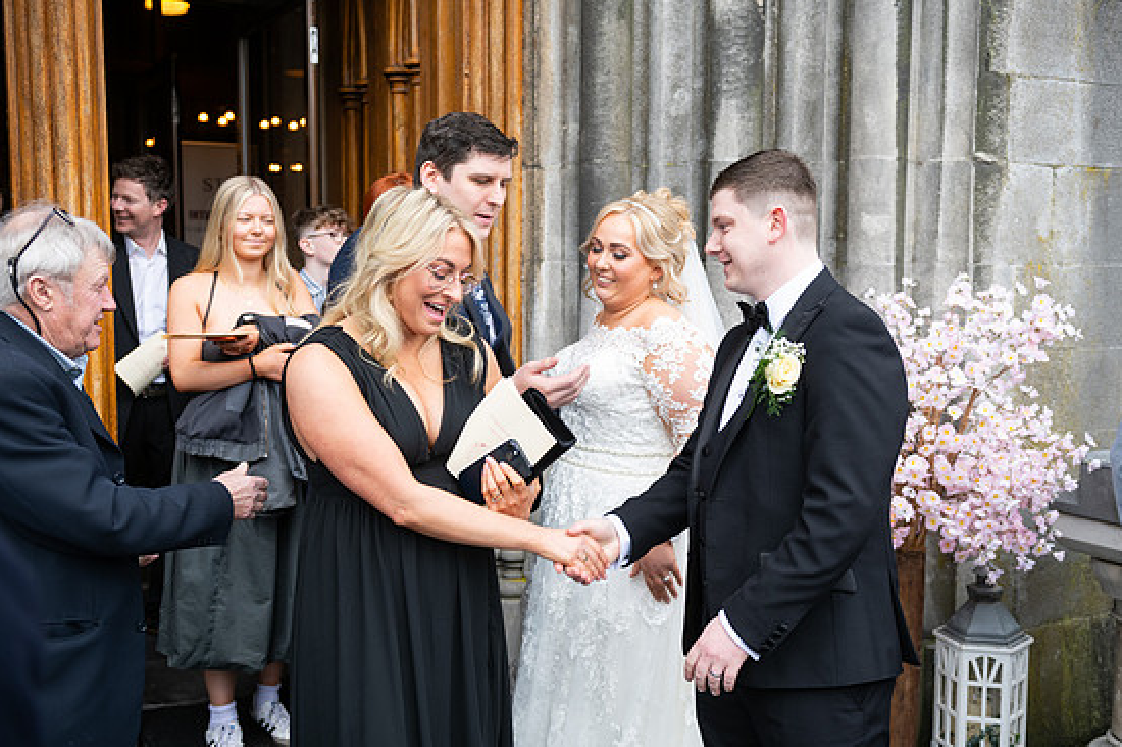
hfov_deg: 50.7
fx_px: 1184
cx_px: 590
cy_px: 393
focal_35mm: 38
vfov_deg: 35.0
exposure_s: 1/160
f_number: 3.5
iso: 125
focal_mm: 36
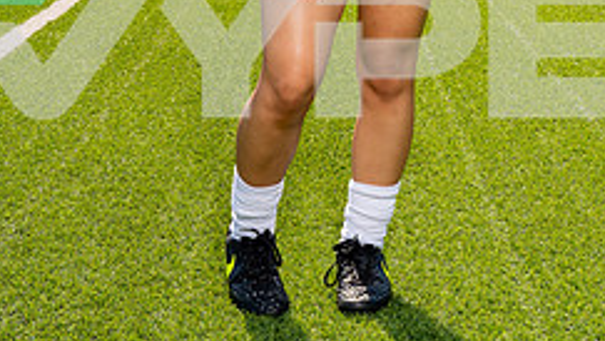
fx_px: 1461
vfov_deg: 12.8
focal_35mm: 91
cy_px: -132
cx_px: 291
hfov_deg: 23.4
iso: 320
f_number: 11
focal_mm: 47
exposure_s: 1/250
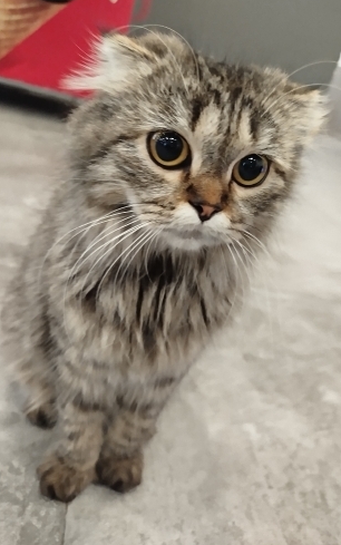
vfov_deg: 70.4
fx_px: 386
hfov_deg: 47.6
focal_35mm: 26
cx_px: 168
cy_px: 269
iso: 640
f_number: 1.7
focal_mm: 5.31
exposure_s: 1/21
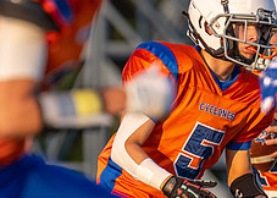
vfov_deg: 1.2
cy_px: 176
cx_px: 145
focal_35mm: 1245
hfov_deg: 1.6
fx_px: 9792
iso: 400
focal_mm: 280
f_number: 4
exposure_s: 1/1600
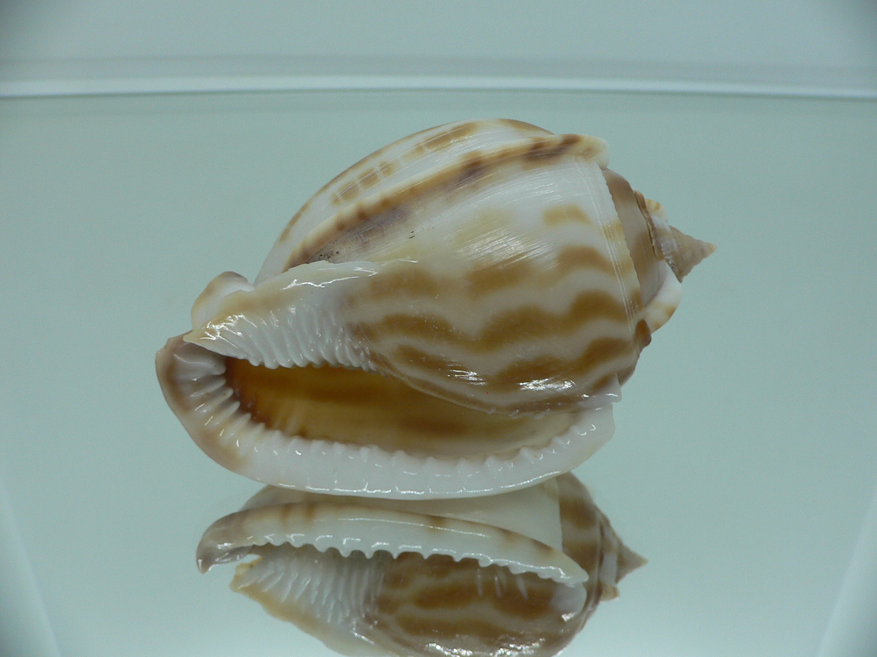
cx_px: 438
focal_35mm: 35
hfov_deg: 52.6
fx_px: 887
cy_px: 328
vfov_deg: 40.7
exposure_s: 1/60
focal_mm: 4.6
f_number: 2.8
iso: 80
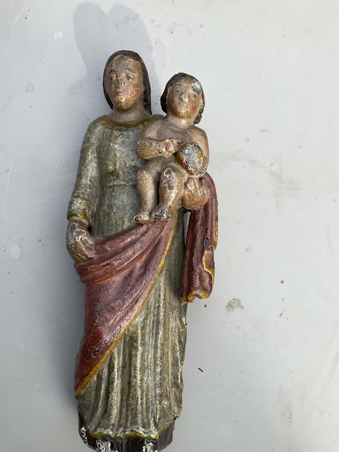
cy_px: 226
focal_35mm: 29
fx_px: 379
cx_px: 170
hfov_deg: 48.2
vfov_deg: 61.7
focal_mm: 3
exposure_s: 1/486
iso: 16
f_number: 1.8
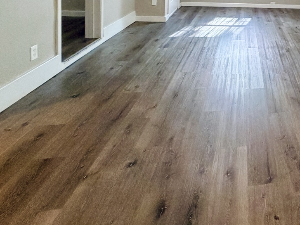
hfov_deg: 42.6
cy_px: -17
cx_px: 334
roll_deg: -5.1
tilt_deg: -5.6
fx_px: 286
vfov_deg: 36.9
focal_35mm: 33
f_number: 2.2
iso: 500
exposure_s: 1/60
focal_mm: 2.22
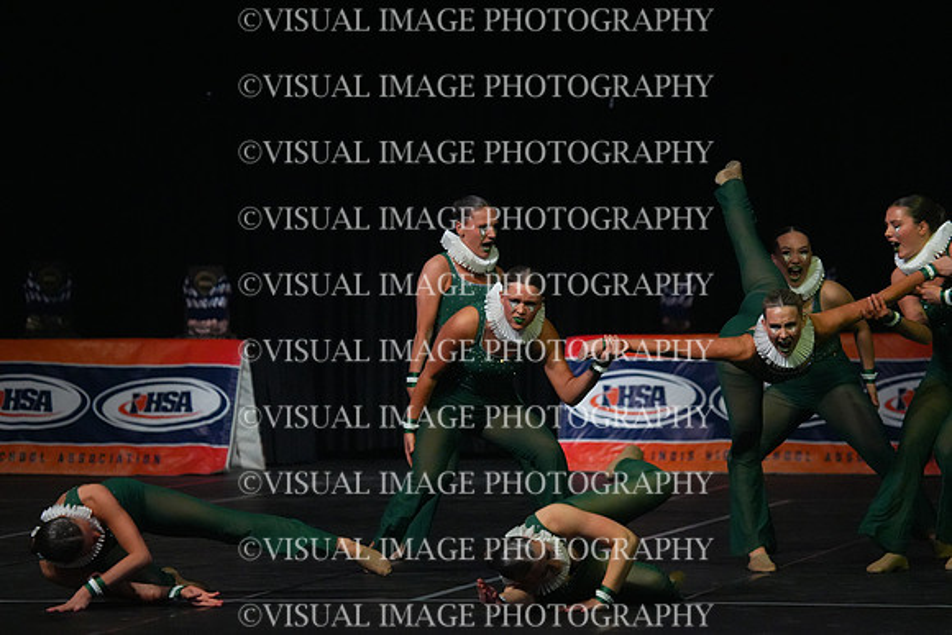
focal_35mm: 210
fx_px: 5554
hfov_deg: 9.8
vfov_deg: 6.5
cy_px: 318
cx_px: 476
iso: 12800
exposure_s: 1/1000
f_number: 5
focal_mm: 210
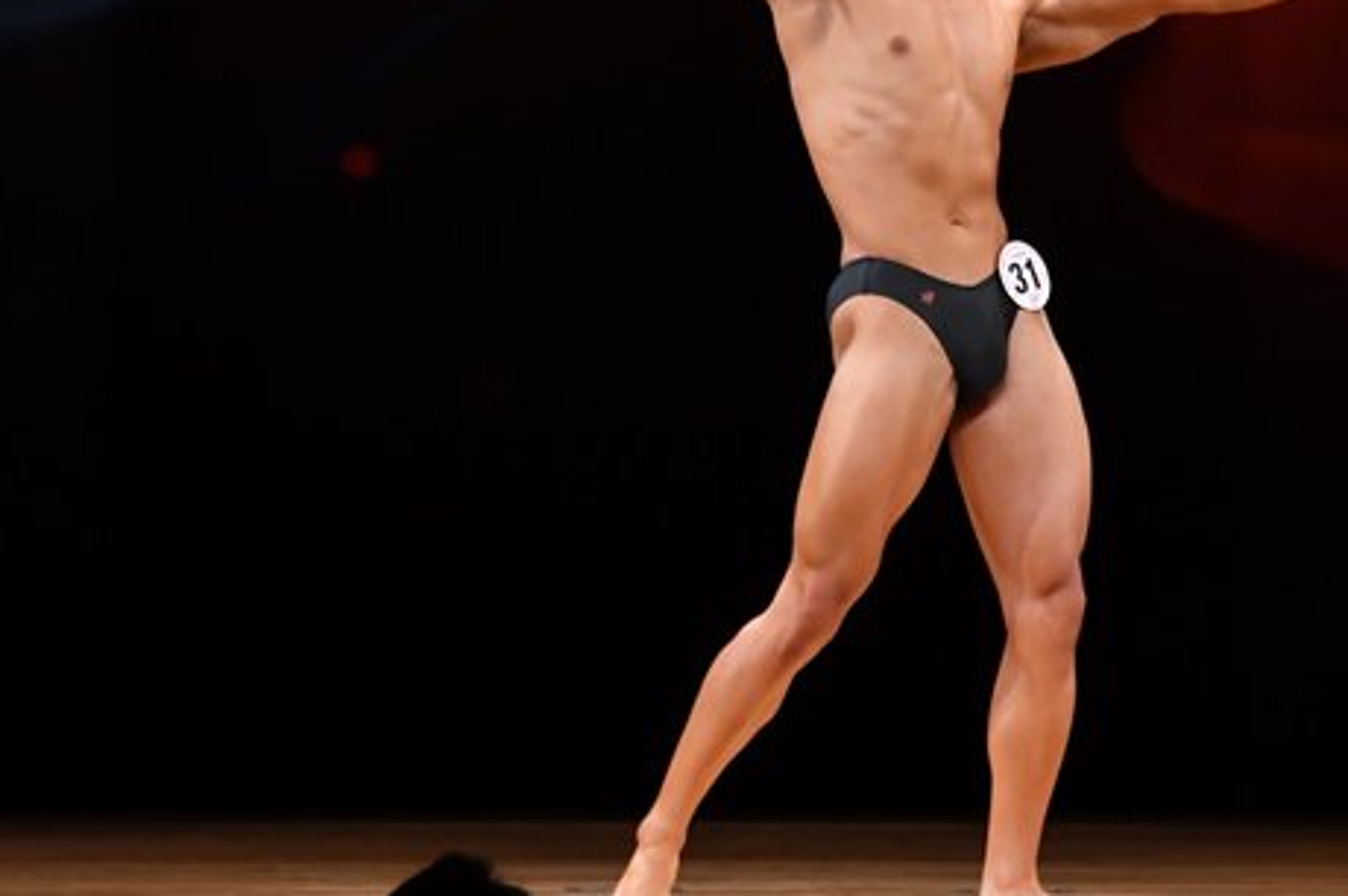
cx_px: 936
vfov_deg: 3.6
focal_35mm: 379
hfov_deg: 5.4
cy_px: 275
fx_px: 14181
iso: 3200
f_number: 5.6
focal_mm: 150
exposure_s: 1/400
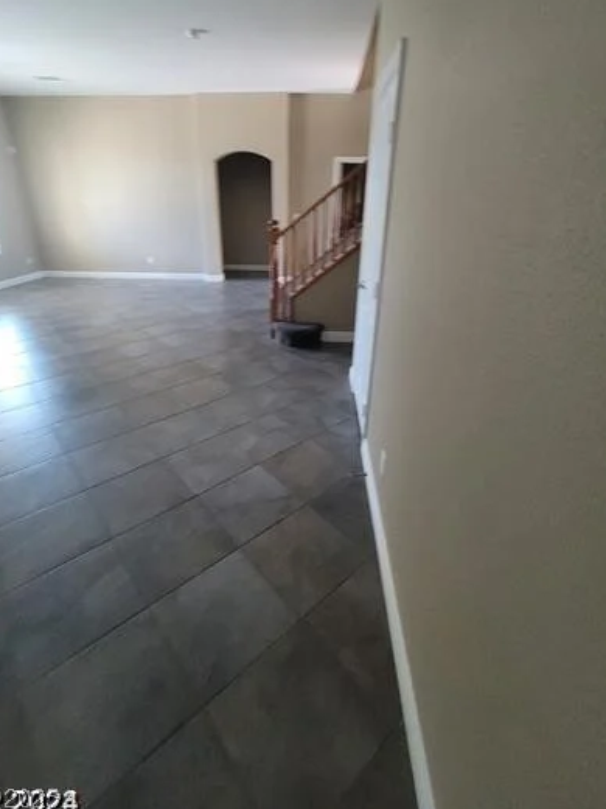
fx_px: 350
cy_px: 358
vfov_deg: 97.7
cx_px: 289
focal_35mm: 15
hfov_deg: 81.7
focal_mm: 2.2
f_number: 2.2
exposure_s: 1/60
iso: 400
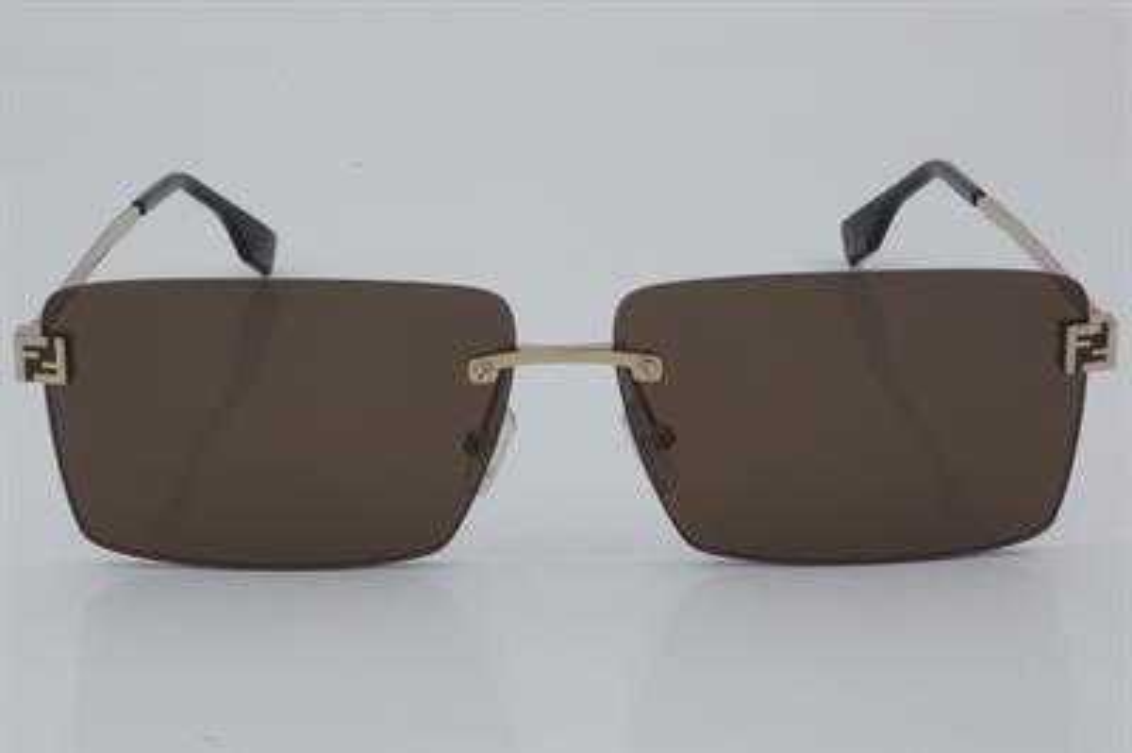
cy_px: 376
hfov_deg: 24.6
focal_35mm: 82
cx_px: 566
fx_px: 2592
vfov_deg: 16.5
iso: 100
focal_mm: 55
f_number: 32
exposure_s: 1/4
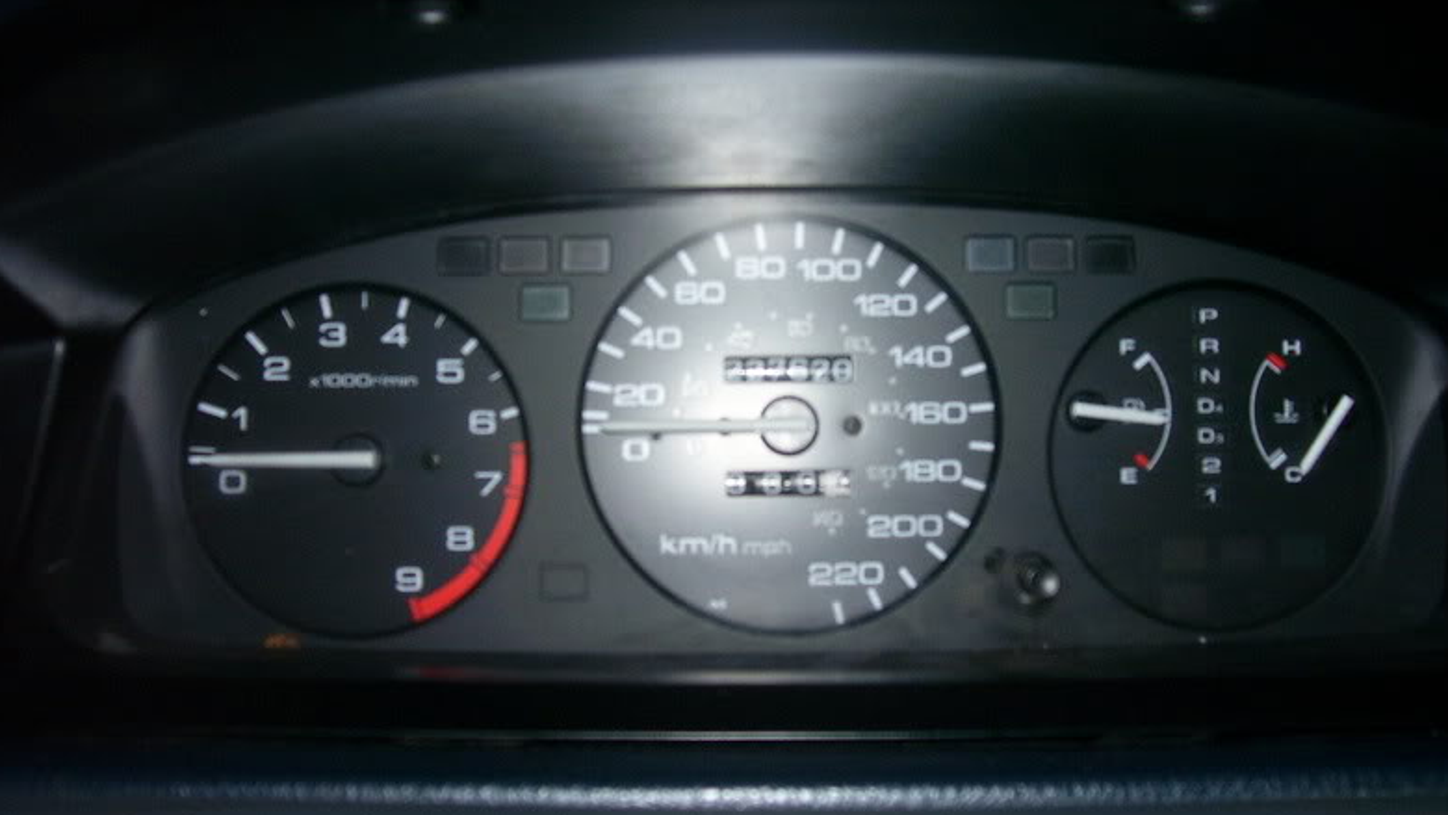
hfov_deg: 52.8
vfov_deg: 31.2
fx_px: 1459
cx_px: 731
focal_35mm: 38
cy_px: 403
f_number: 2.7
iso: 125
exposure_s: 1/60
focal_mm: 5.6
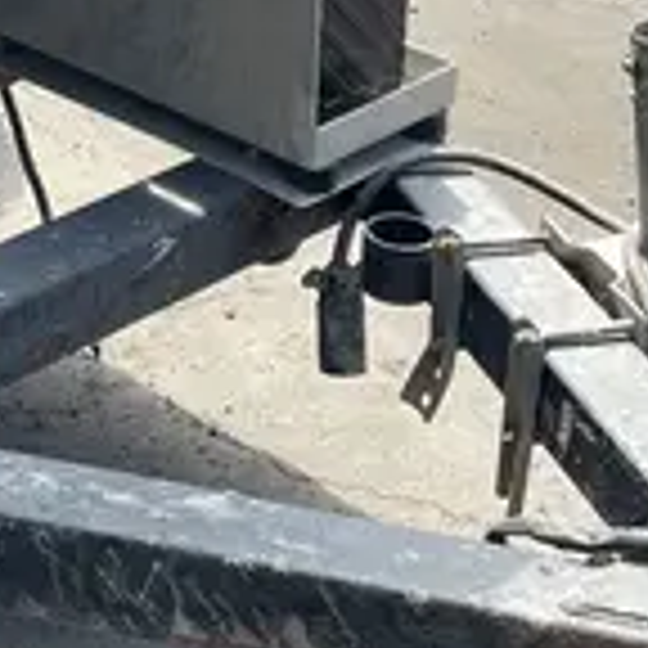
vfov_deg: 14.1
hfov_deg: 14.4
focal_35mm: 117
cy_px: -281
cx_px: -144
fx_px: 2478
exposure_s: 1/666
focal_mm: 4.2
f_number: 1.6
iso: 32
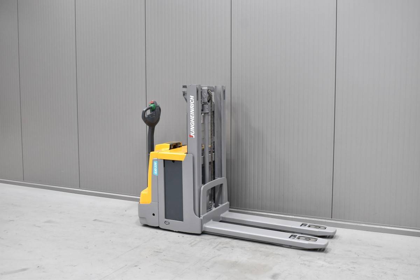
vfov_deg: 36.9
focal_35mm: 36
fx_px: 420
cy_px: 140
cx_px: 210
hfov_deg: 53.1
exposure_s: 1/40
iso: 1600
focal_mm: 24
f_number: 5
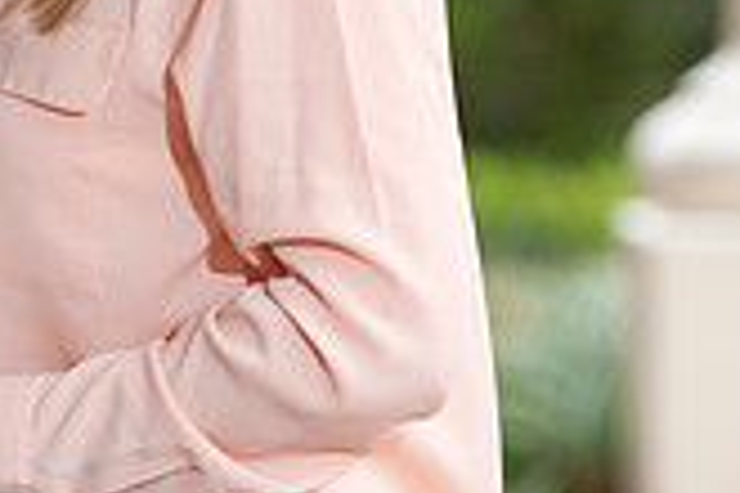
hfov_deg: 3.6
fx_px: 11592
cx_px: -404
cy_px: -125
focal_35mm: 564
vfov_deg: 2.4
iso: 250
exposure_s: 1/125
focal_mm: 160
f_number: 4
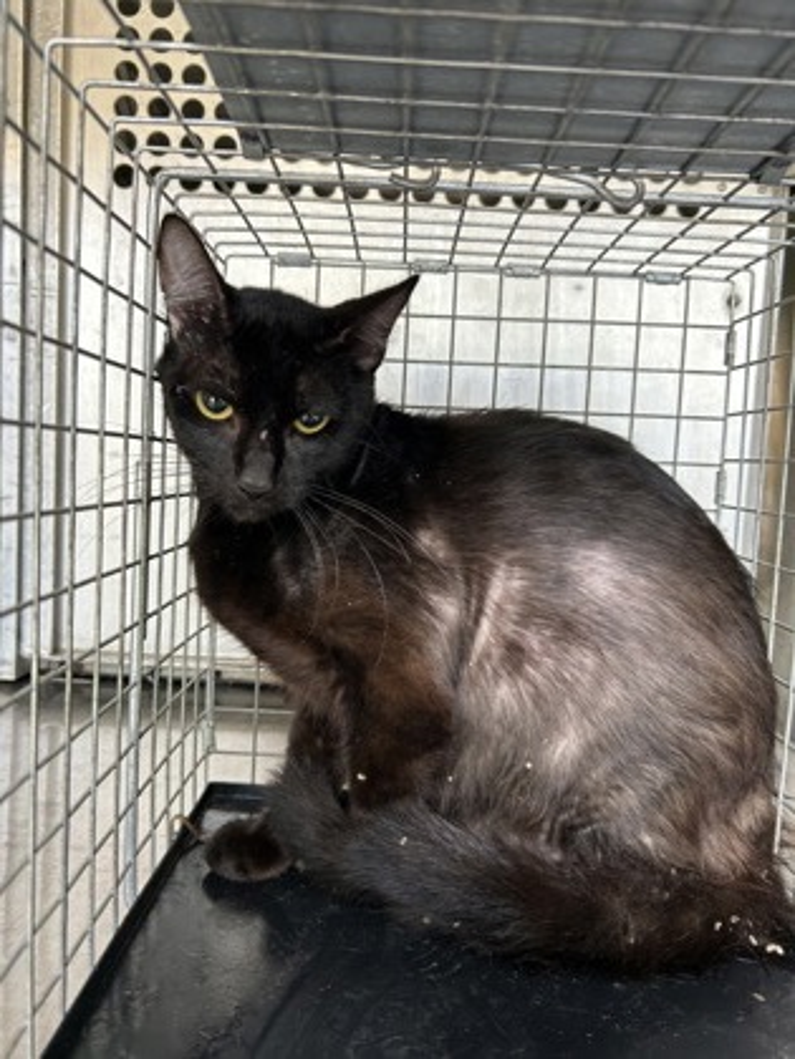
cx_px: 398
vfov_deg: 67.3
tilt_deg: -6.1
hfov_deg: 53.1
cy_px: 530
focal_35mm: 26
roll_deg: -4.5
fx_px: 796
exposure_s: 1/82
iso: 125
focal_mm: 5.7
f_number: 1.5
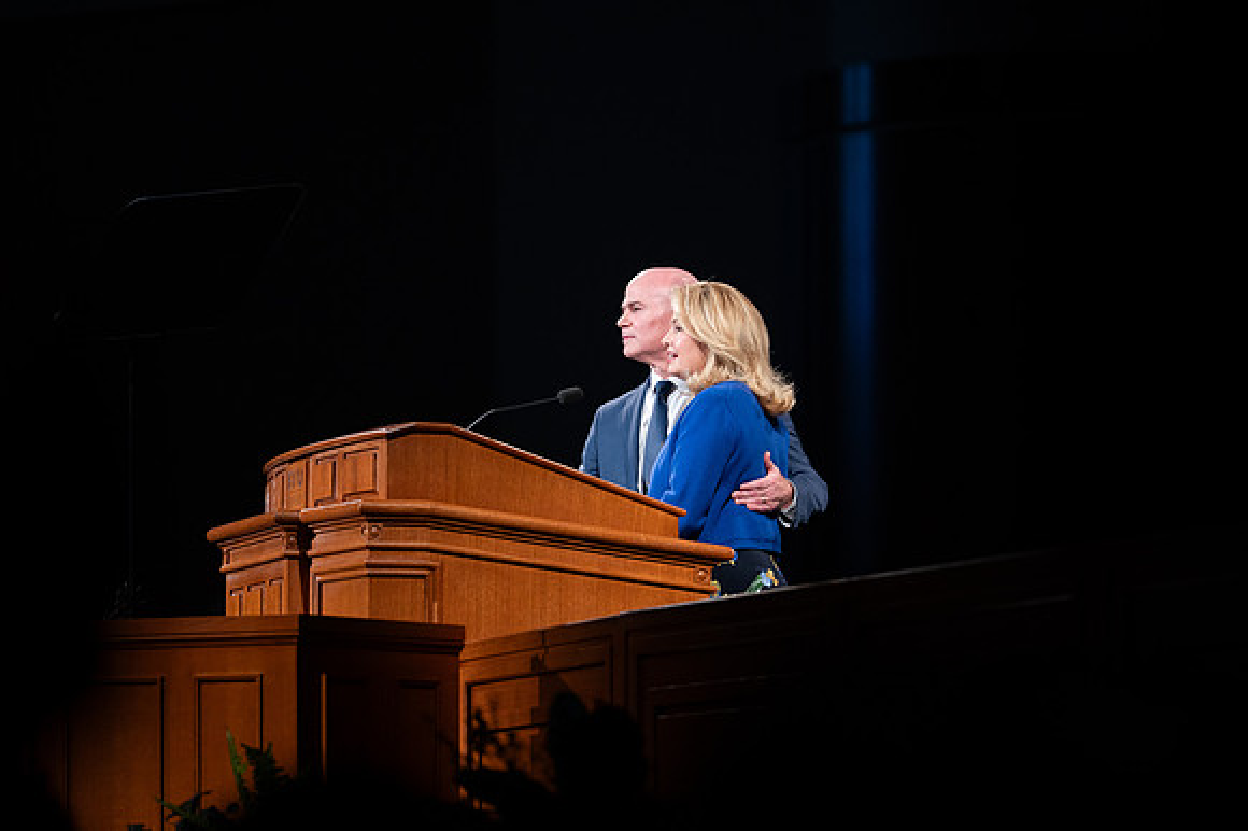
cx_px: 624
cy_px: 416
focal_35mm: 200
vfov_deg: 6.9
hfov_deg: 10.3
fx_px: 6929
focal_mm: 200
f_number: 2.8
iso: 1250
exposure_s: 1/250
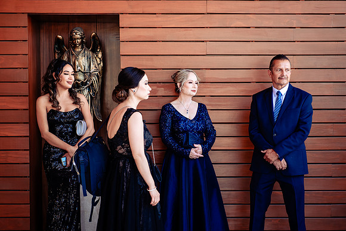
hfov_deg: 26.2
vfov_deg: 17.6
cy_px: 125
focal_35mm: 77
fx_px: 745
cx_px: 173
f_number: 4
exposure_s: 1/125
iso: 320
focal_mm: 70
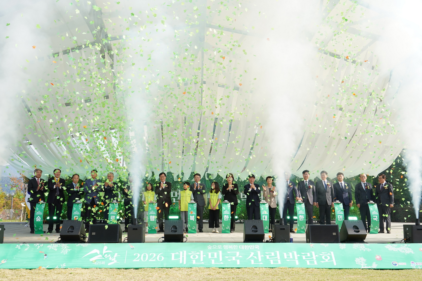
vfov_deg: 34.2
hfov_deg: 49.6
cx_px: 211
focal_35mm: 39
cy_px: 140
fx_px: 457
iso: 500
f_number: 8
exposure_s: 1/400
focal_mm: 39
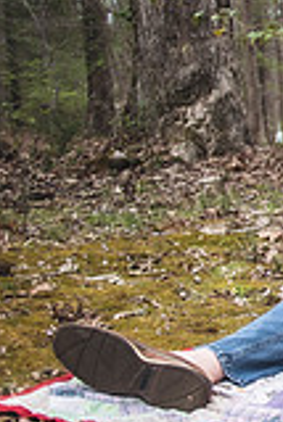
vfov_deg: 21.5
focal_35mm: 94
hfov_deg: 11.2
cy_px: 125
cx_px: 759
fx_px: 1106
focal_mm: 26
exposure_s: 1/500
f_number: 2.8
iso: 100
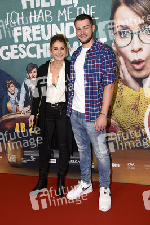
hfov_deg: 42.3
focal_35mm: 31
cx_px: 75
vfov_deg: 60.3
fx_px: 194
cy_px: 112
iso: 640
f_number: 6.3
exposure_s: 1/125
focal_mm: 31
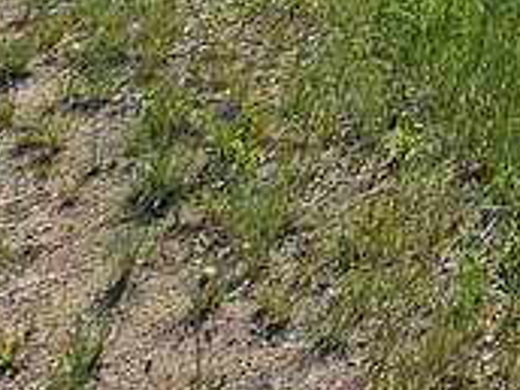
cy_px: -783
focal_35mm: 97
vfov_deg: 10.6
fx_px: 1457
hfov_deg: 13.0
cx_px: 1367
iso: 50
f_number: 2.2
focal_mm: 2.2
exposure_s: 1/3882
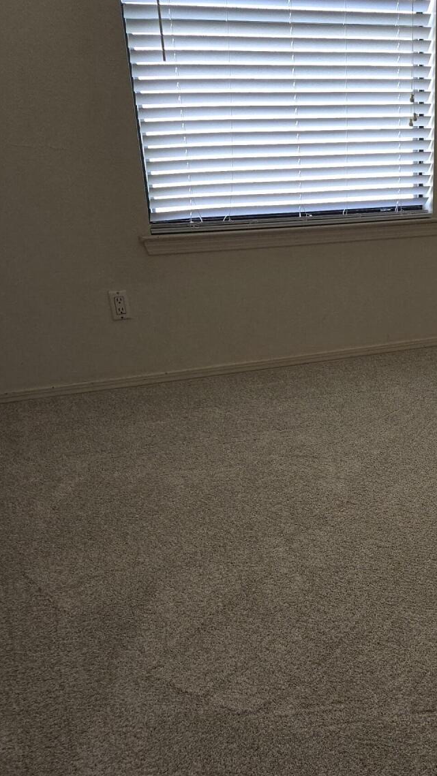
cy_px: 480
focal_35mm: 44
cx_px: 463
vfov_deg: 46.0
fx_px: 906
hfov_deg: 25.4
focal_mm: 5.4
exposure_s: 1/60
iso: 50
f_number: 1.8
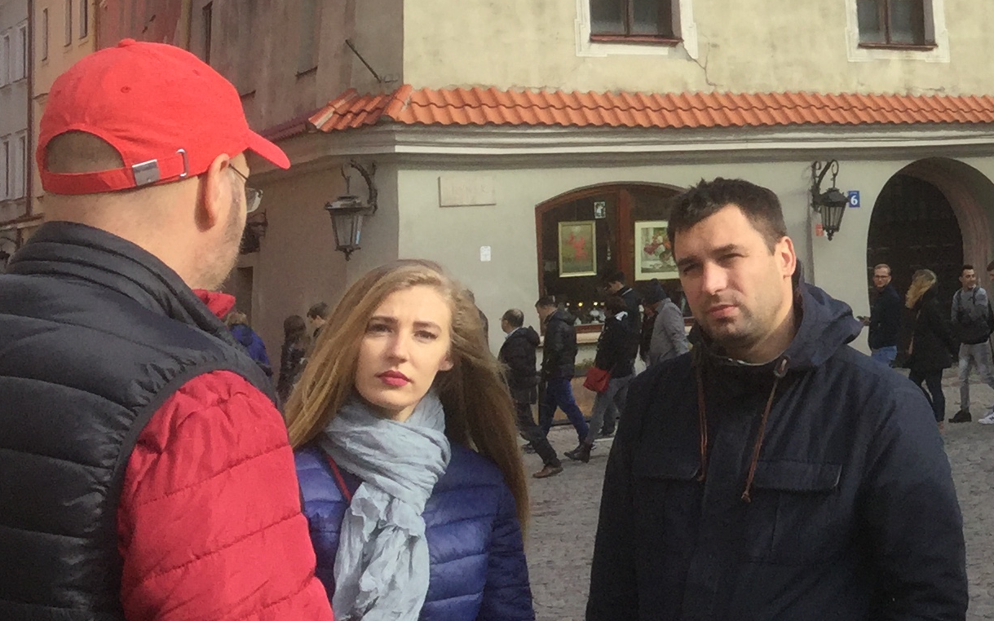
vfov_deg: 14.6
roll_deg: +3.4
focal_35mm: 88
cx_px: 1088
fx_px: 2384
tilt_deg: +5.1
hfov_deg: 22.3
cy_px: 10
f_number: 2.4
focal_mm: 3.3
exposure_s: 1/558
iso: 25
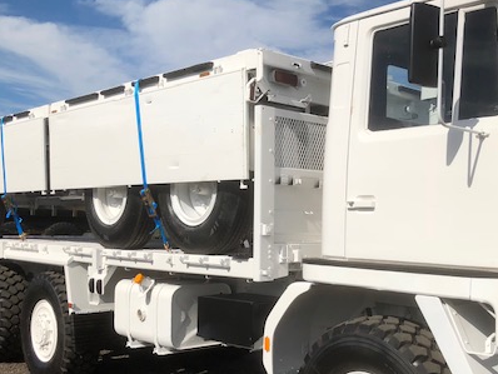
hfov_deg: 41.7
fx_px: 648
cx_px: 319
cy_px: 235
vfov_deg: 32.1
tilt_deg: +0.3
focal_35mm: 45
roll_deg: -0.4
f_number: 1.8
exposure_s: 1/5348
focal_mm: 3.99
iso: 25
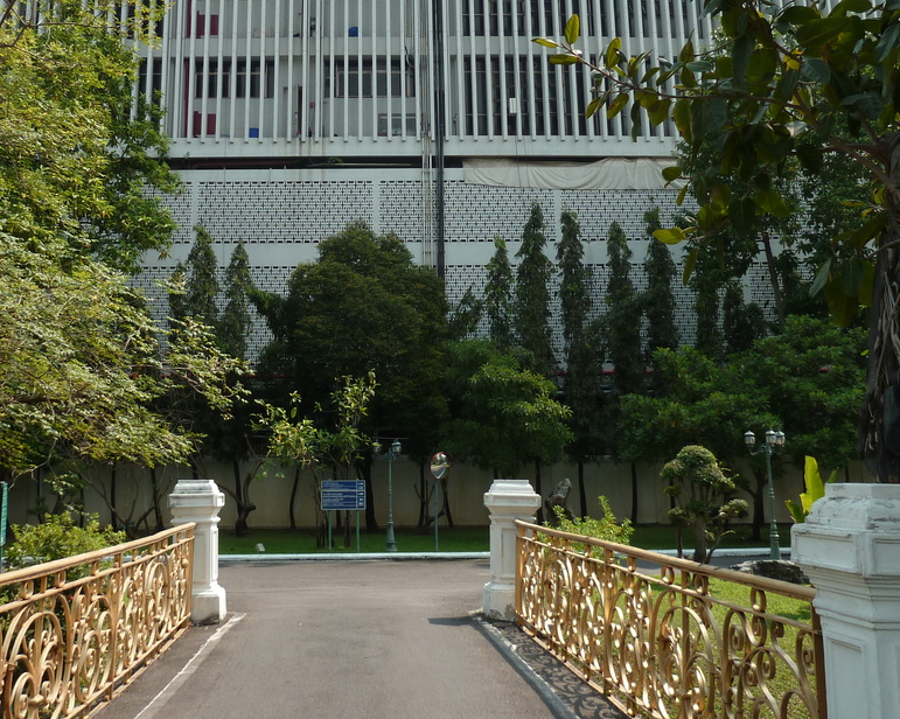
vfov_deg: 38.7
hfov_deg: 47.6
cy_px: 249
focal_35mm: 38
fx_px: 1012
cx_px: 353
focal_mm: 4.1
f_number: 3.3
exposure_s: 1/500
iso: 80
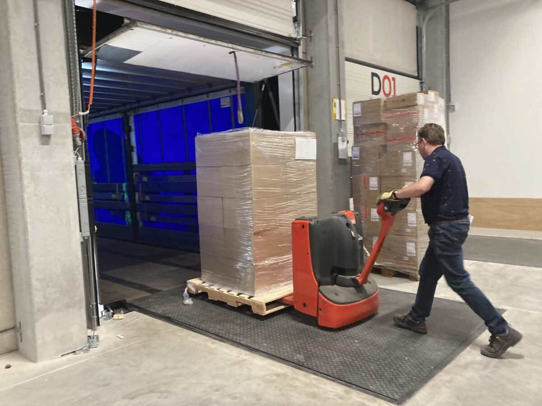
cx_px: 271
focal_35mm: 28
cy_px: 203
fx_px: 438
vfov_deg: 49.7
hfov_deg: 63.4
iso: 200
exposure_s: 1/50
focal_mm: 3.99
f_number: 1.8
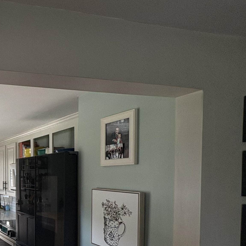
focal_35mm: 33
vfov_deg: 47.9
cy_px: 183
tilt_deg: -1.2
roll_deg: +0.3
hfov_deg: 39.6
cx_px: -31
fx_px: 265
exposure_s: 1/115
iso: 100
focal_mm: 2.22
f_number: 2.2
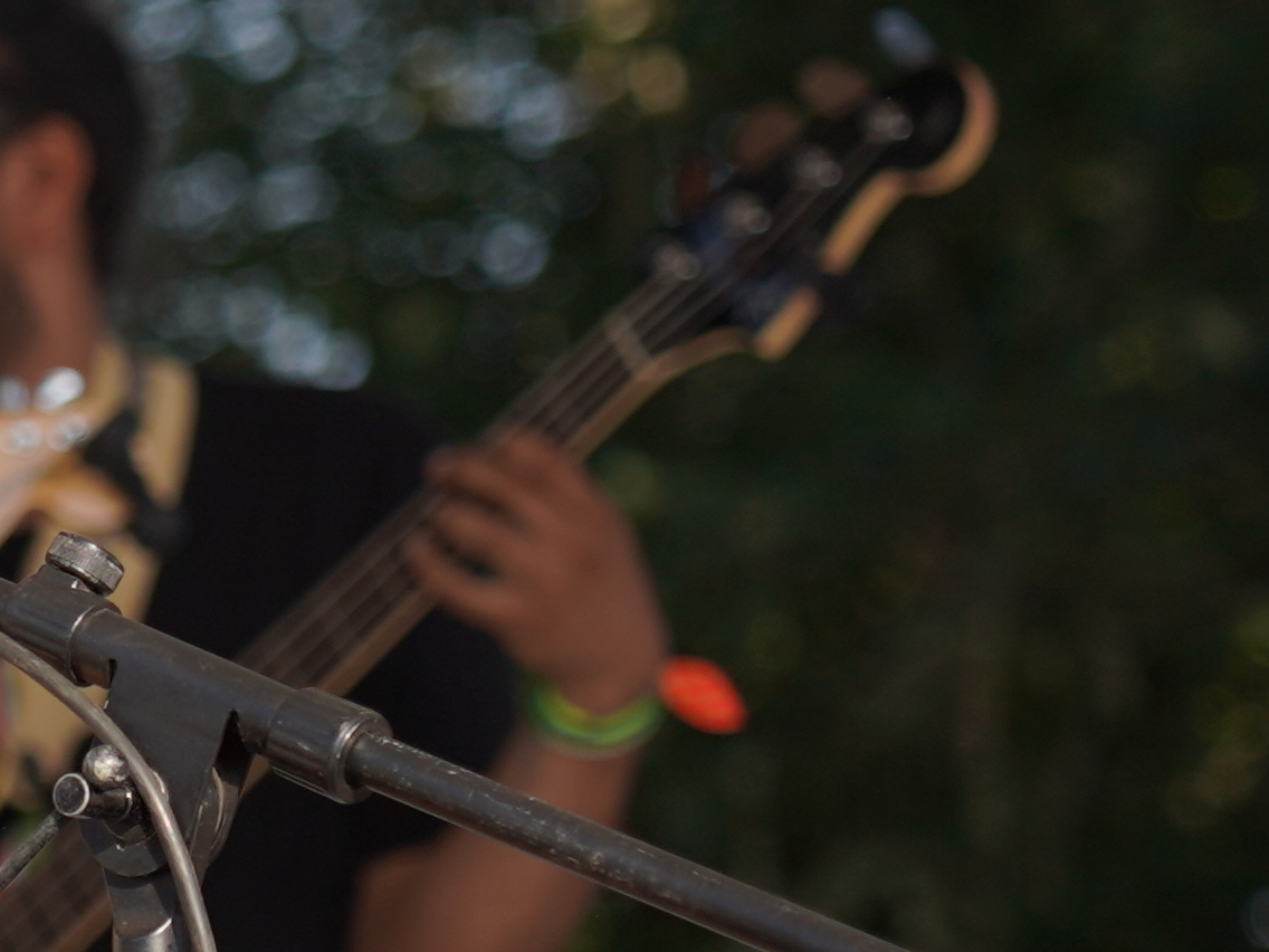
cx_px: -1742
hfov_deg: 3.7
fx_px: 19539
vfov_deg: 2.8
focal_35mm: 533
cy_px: 578
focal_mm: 105
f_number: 4.5
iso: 100
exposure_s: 1/400
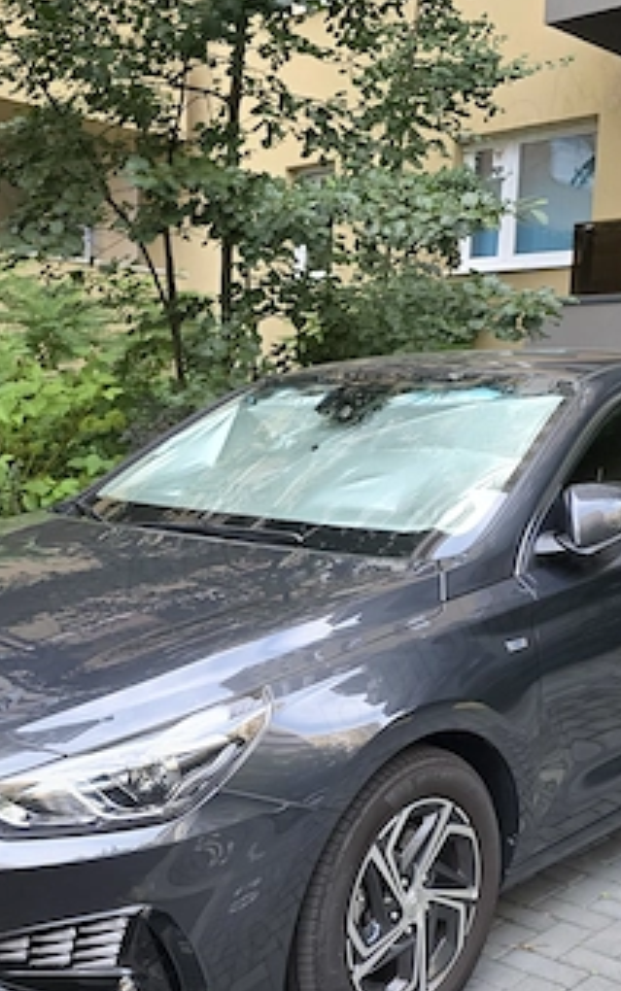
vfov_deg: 45.7
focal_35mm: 43
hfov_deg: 29.9
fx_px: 1162
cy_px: 632
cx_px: 300
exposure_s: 1/180
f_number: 1.7
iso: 125
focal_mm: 6.3
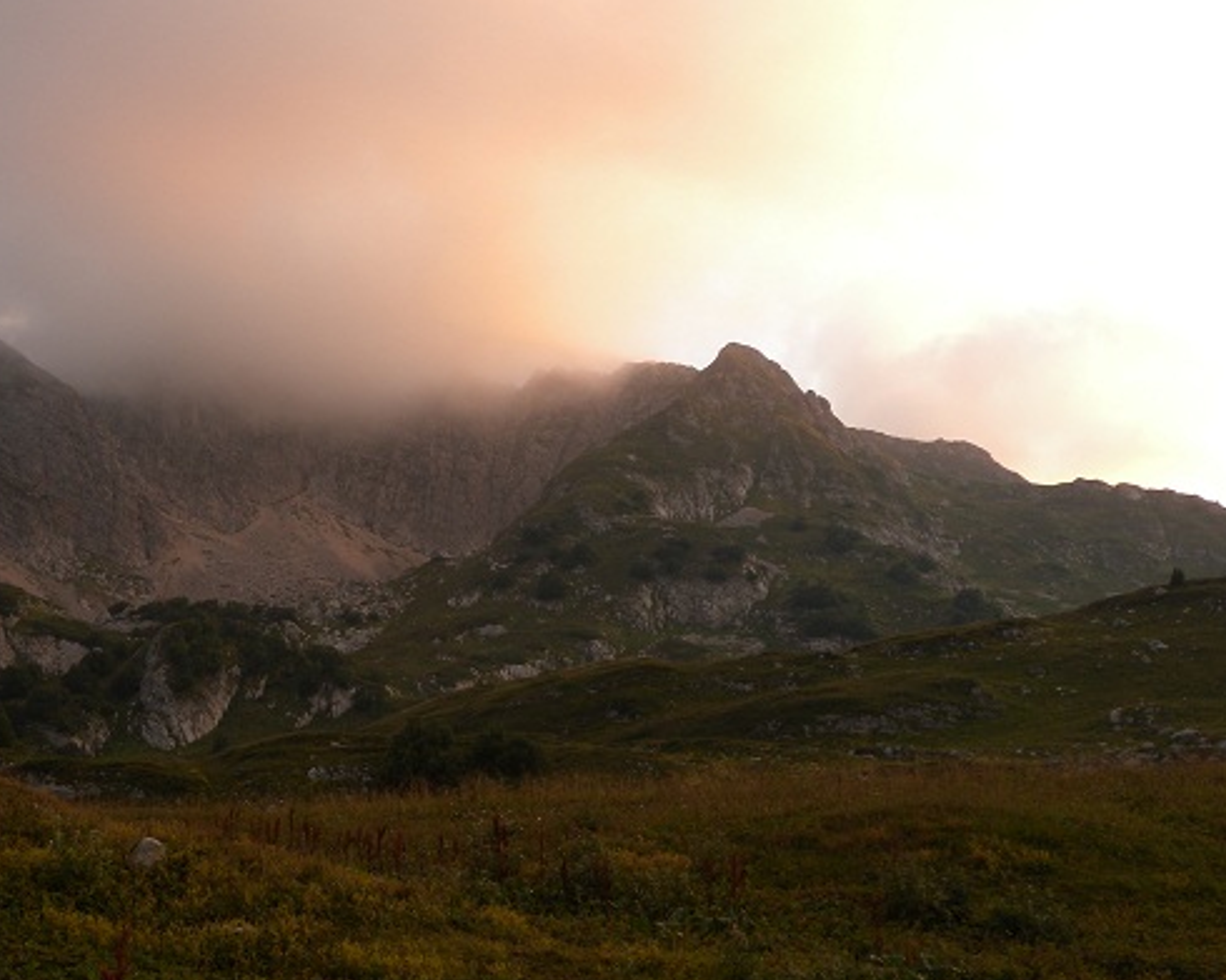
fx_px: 1923
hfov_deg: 35.0
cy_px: 556
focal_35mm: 53
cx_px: 398
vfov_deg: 28.6
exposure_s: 1/69.4
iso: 64
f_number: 3.3
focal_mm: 8.1
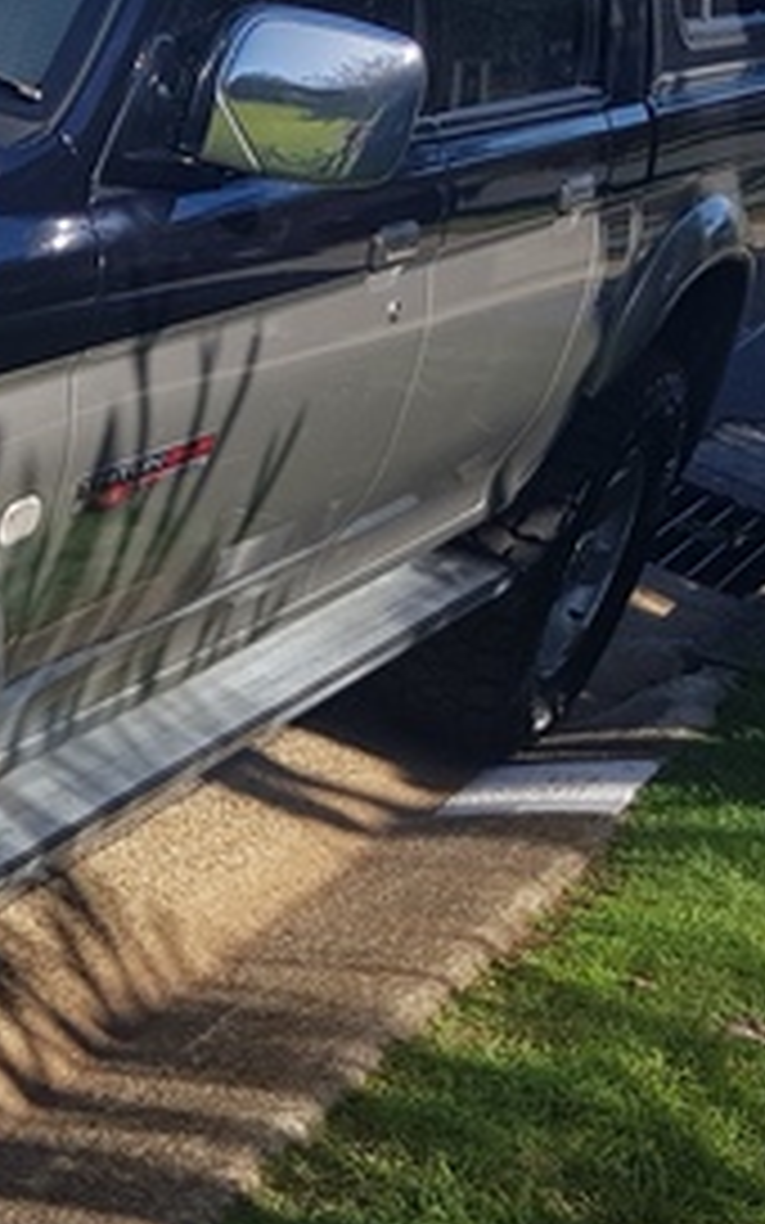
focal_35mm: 81
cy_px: 266
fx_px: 2702
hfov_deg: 14.6
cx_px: -500
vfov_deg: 25.1
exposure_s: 1/1596
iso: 40
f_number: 1.7
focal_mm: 4.2
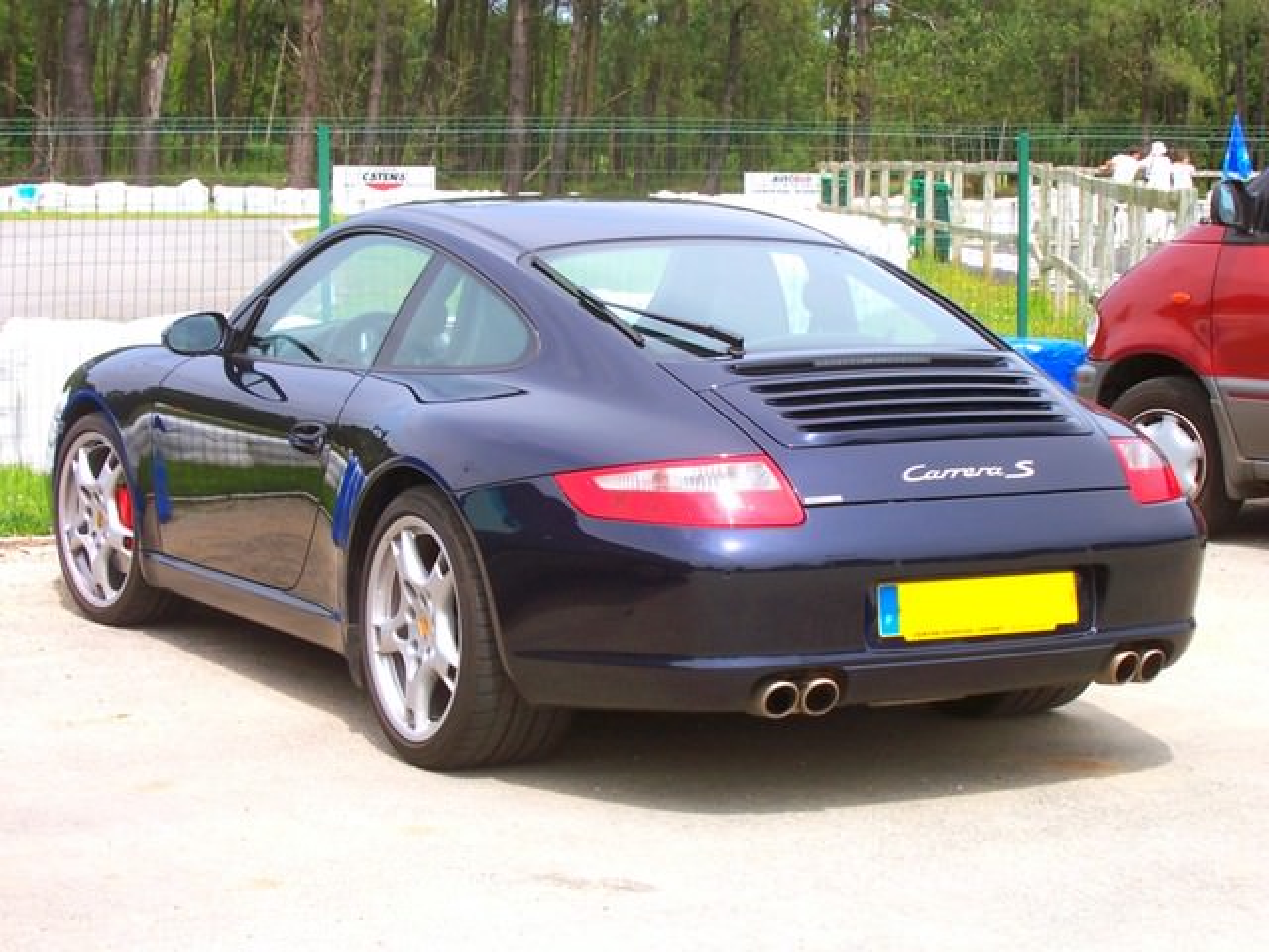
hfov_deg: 22.8
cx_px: 634
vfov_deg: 17.2
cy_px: 476
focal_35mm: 86
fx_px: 3153
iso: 80
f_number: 4.8
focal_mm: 14.7
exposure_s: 1/250
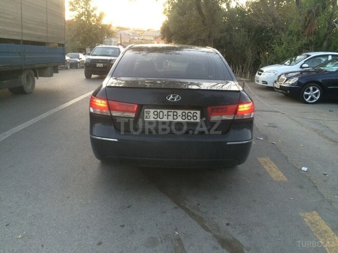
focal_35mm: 29
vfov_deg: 48.2
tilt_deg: -16.4
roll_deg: -0.3
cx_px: 169
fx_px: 283
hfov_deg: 61.7
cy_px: 126
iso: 50
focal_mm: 4.15
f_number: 2.2
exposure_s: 1/33
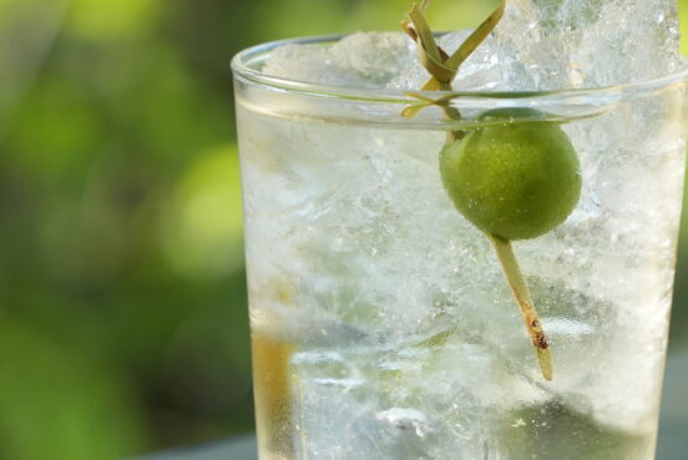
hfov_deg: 7.0
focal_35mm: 295
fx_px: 5642
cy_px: 257
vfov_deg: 4.7
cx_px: 597
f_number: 8
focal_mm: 159
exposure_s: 1/160
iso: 800
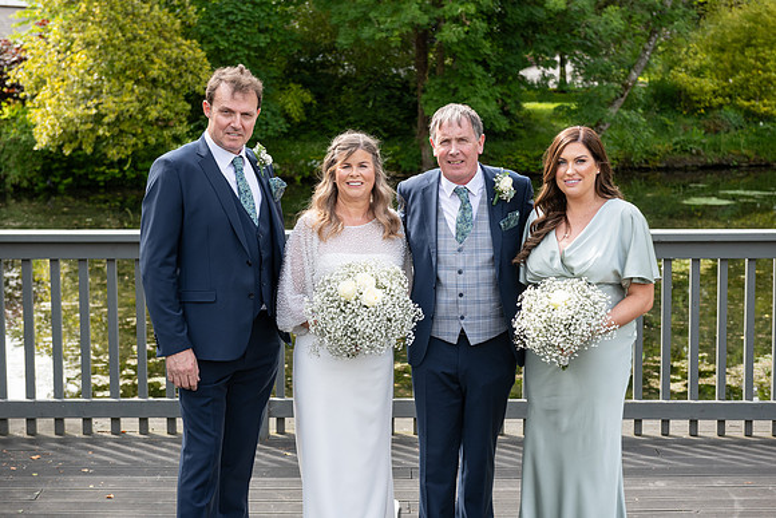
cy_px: 259
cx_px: 388
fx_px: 1337
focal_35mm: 62
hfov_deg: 32.4
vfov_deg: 21.9
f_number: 5.6
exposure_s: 1/250
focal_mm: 62
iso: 200
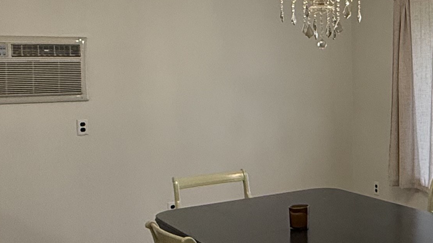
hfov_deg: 35.4
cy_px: 80
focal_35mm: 55
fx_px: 632
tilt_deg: +0.6
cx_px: 399
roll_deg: +0.8
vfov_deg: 21.7
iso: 200
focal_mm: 2.22
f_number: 2.2
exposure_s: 1/120
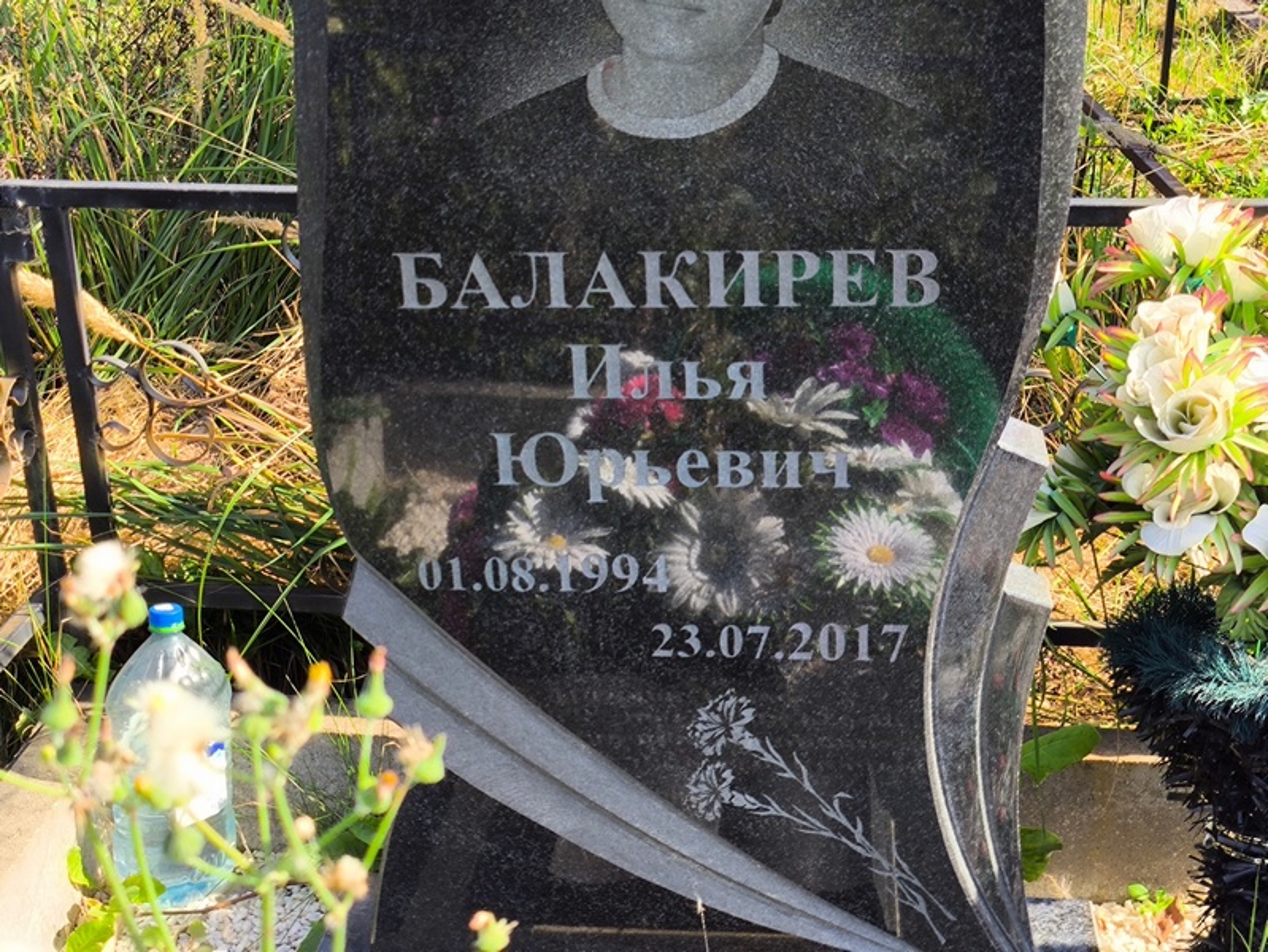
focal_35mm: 50
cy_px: 476
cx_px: 634
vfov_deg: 29.1
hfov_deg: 38.2
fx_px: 1832
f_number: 1.7
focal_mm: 4.71
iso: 50
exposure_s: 1/550
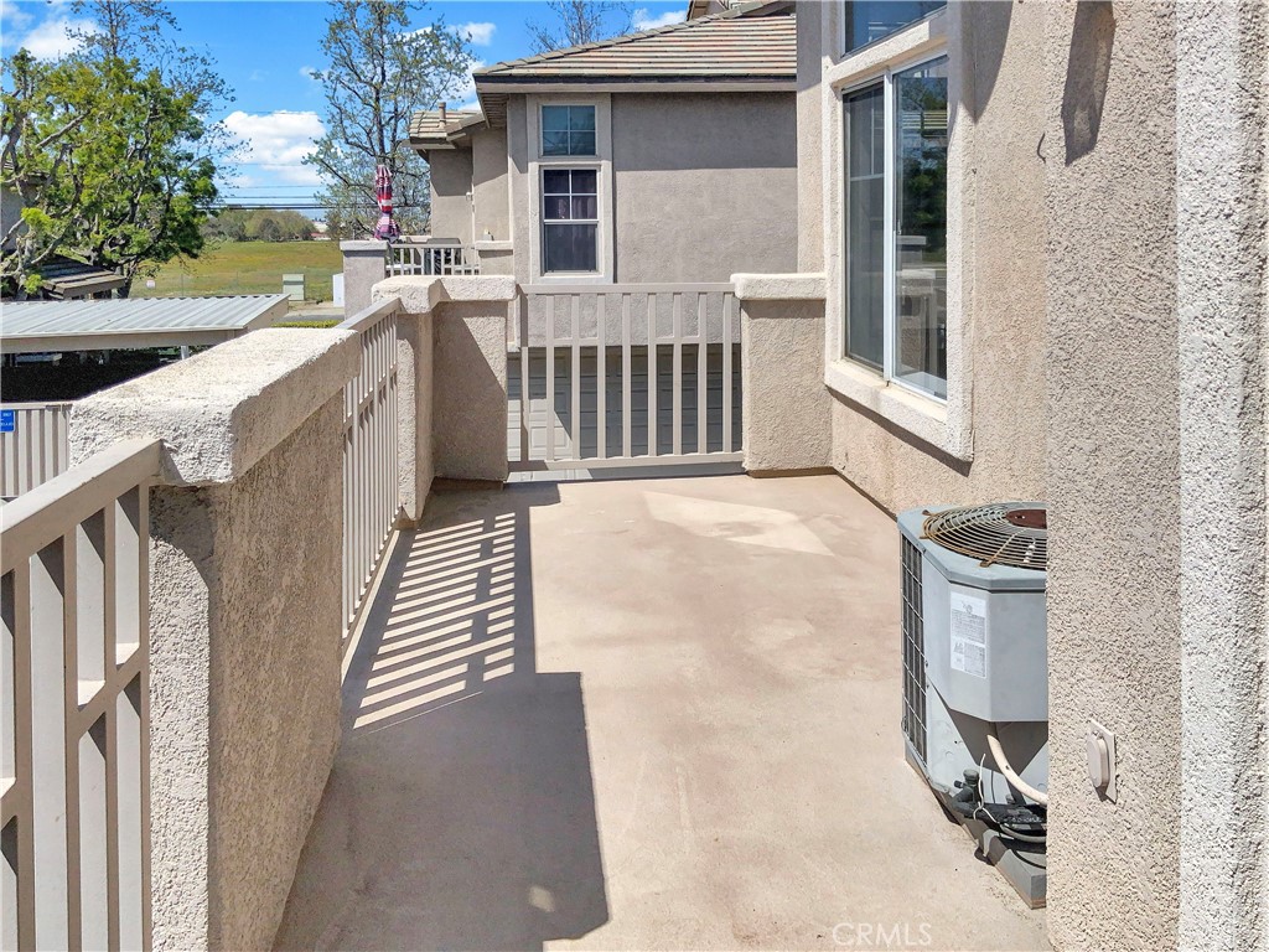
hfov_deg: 61.7
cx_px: 634
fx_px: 1063
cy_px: 476
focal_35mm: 29
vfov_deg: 48.2
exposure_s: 1/2427
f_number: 1.8
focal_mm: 3
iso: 20
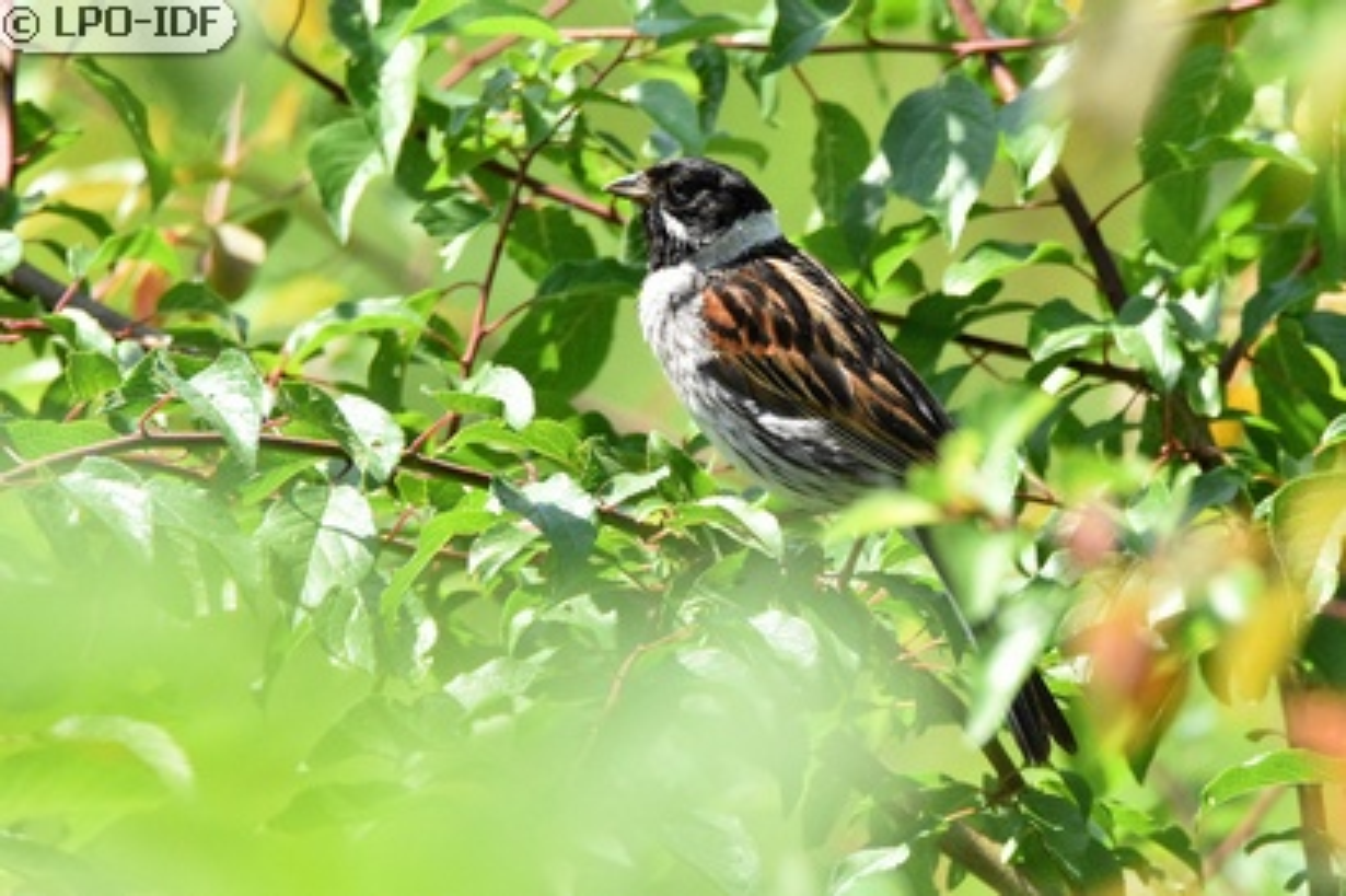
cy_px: 448
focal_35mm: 900
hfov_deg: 2.3
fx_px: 33635
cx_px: 673
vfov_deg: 1.5
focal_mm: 600
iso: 5000
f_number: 13
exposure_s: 1/2500
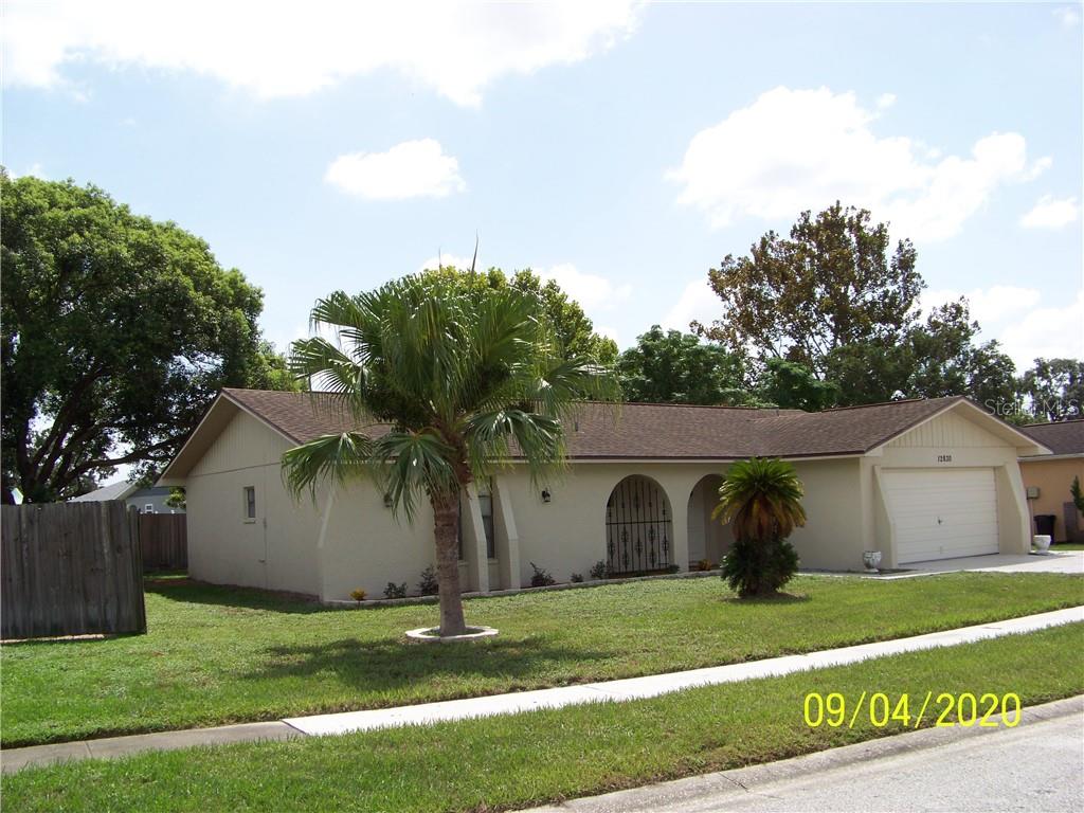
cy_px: 406
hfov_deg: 51.4
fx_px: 1127
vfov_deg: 39.7
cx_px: 542
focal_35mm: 36
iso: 66
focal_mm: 5.85
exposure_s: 1/500
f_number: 4
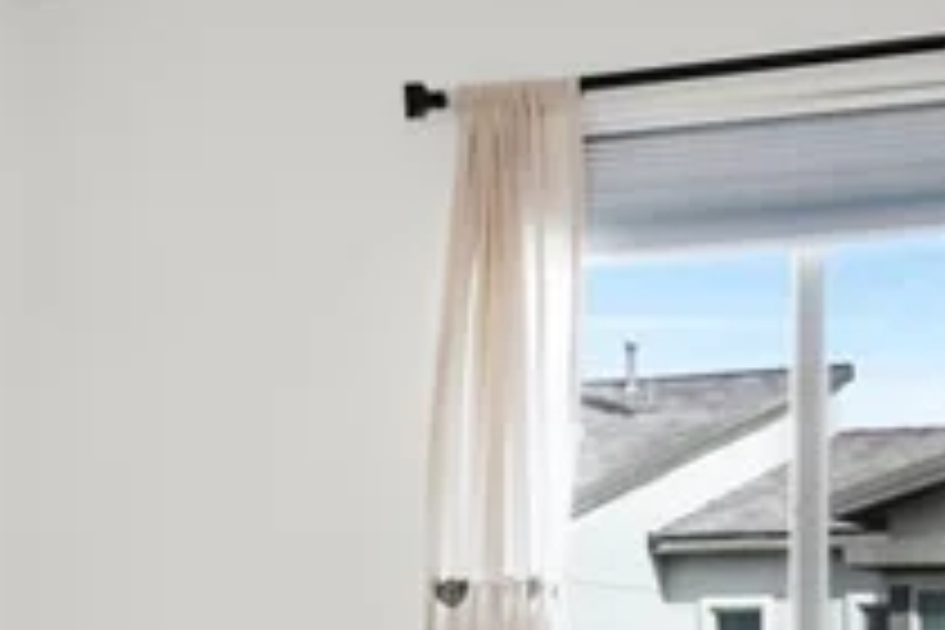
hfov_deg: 24.3
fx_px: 2179
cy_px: 700
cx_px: 634
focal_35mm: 83
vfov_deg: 16.0
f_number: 8
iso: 320
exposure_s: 1/25
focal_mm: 17
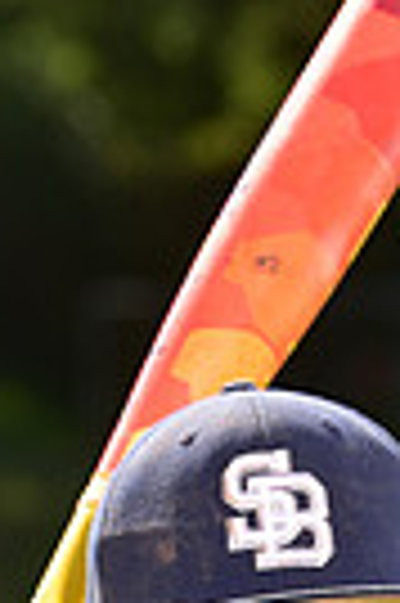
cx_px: 231
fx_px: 8839
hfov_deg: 2.6
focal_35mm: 529
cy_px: 1048
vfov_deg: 3.9
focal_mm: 122
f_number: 5.6
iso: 100
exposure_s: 1/250
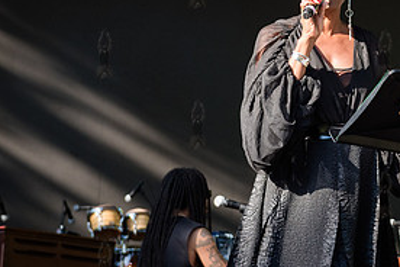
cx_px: 406
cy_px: 19
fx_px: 1767
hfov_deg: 12.7
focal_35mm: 159
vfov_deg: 8.6
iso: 1000
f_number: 4.5
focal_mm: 62
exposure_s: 1/800
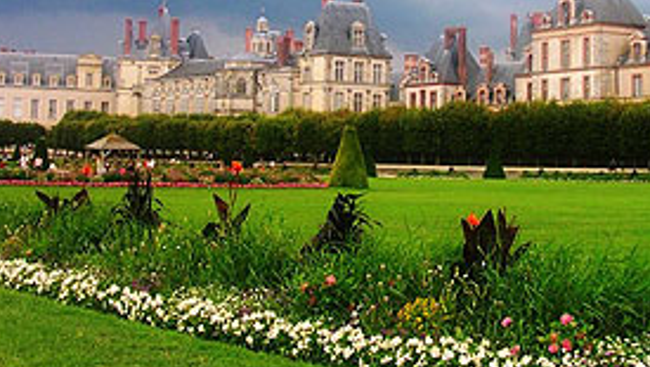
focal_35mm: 66
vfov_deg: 18.1
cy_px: 76
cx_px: 437
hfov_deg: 31.6
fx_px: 1138
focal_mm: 5.6
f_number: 2.7
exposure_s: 1/353
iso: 100
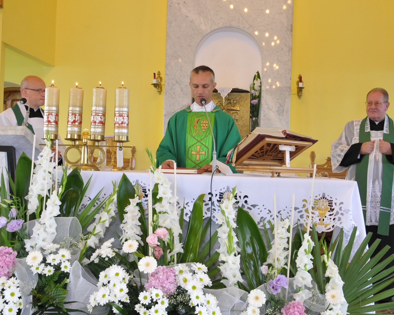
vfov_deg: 36.5
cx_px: 206
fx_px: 478
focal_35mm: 41
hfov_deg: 44.8
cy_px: 159
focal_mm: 24
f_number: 4.5
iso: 1250
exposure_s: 1/50
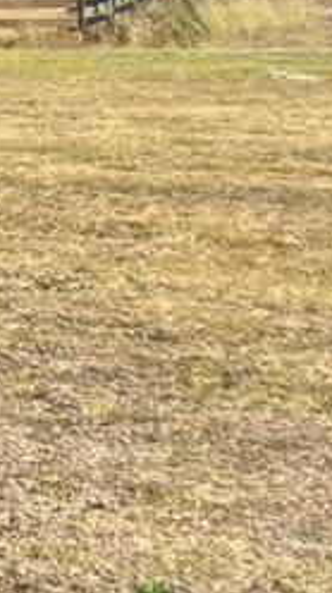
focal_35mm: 117
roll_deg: +1.7
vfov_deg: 17.9
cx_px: -745
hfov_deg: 8.3
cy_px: 22
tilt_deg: -2.2
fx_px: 1836
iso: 32
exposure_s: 1/4651
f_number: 1.6
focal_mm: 4.2
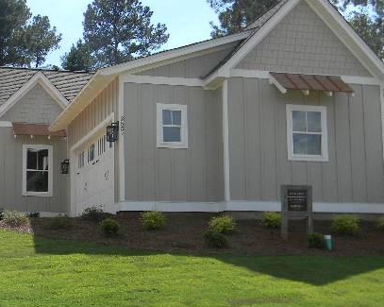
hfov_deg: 29.8
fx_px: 715
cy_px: 165
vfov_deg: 24.2
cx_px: 126
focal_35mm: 63
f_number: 3.8
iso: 80
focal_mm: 7.3
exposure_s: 1/801
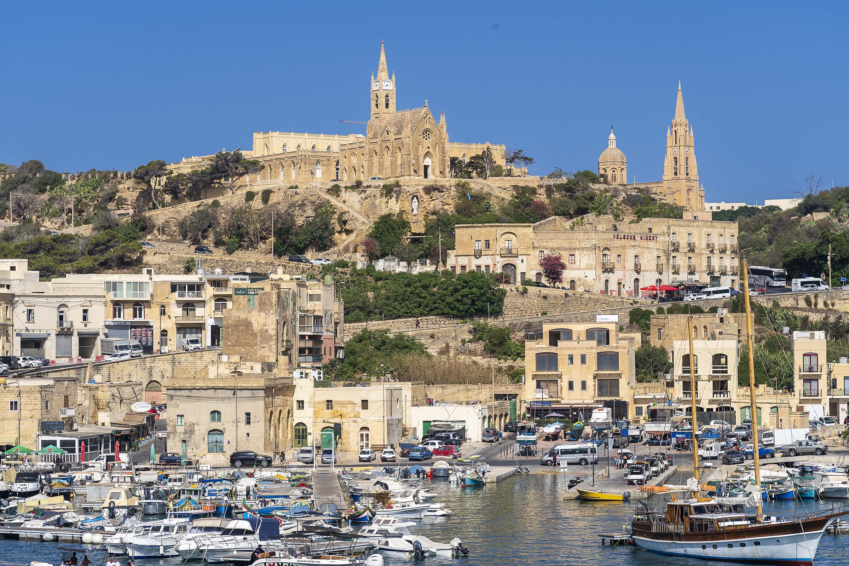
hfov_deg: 21.7
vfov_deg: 14.6
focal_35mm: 94
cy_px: 283
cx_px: 424
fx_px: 2217
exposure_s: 1/320
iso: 125
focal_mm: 94
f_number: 11
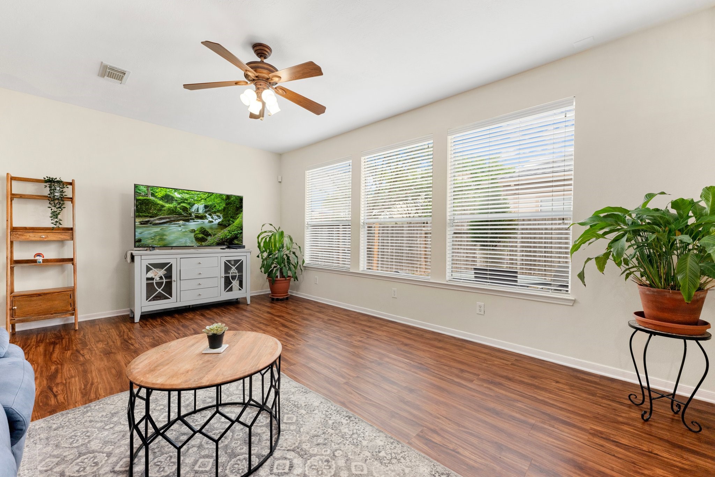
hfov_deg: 104.2
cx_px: 358
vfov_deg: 81.2
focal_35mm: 14
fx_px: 278
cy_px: 238
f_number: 7.1
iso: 320
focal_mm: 14
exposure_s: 1/15
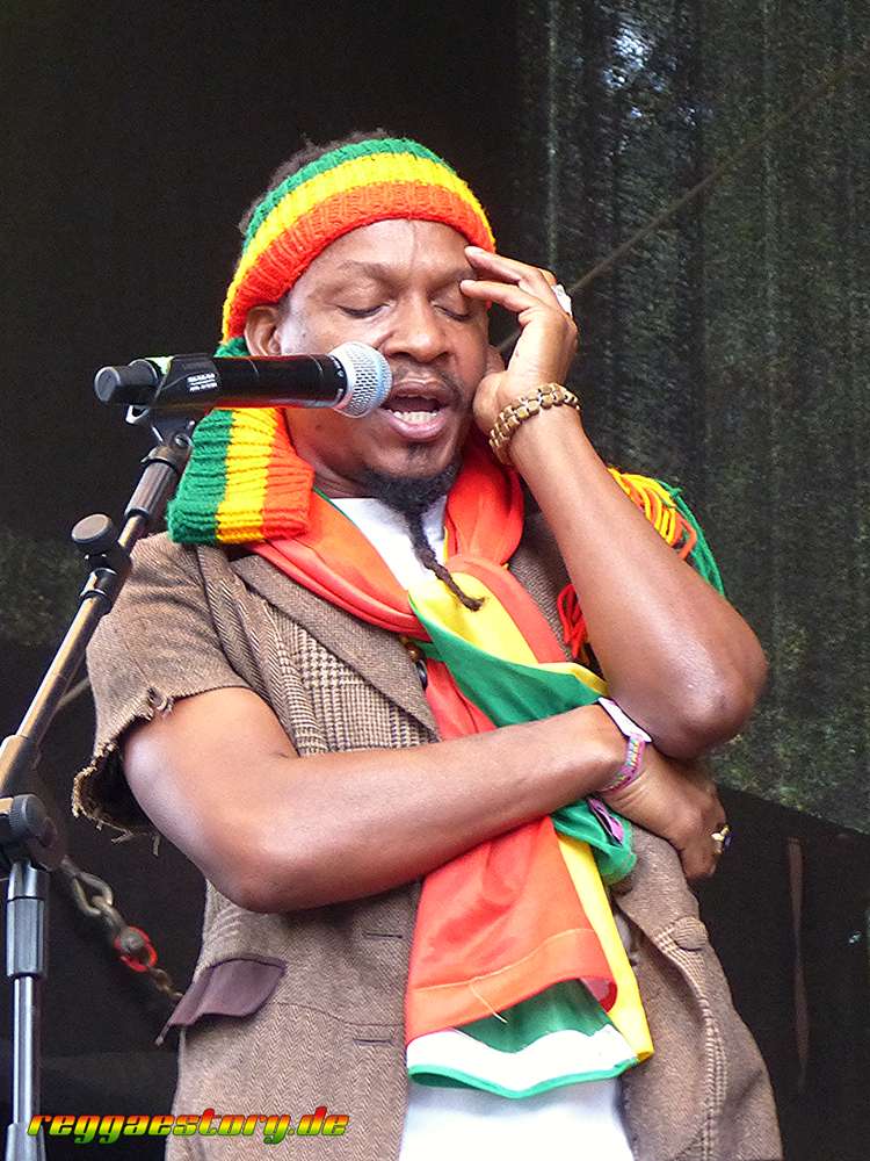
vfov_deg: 22.0
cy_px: 580
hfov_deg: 16.6
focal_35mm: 89
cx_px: 435
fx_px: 2982
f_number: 2.8
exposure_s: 1/60
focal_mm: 16
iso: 400
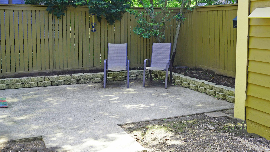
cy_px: 43
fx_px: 308
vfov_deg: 27.4
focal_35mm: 43
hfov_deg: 47.3
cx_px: 147
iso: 100
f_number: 5
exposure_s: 1/60
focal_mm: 18
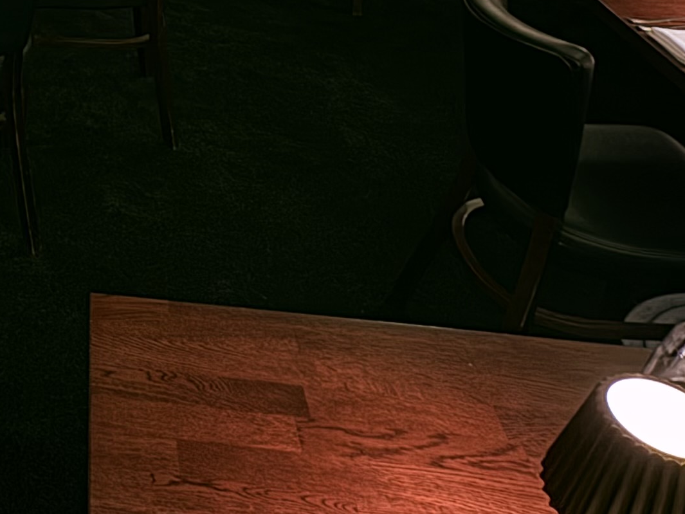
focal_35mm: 53
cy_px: -87
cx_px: -59
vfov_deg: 25.1
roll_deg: -0.2
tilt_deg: -20.0
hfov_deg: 32.1
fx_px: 1049
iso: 400
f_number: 2.2
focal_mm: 2.22
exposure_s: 1/8
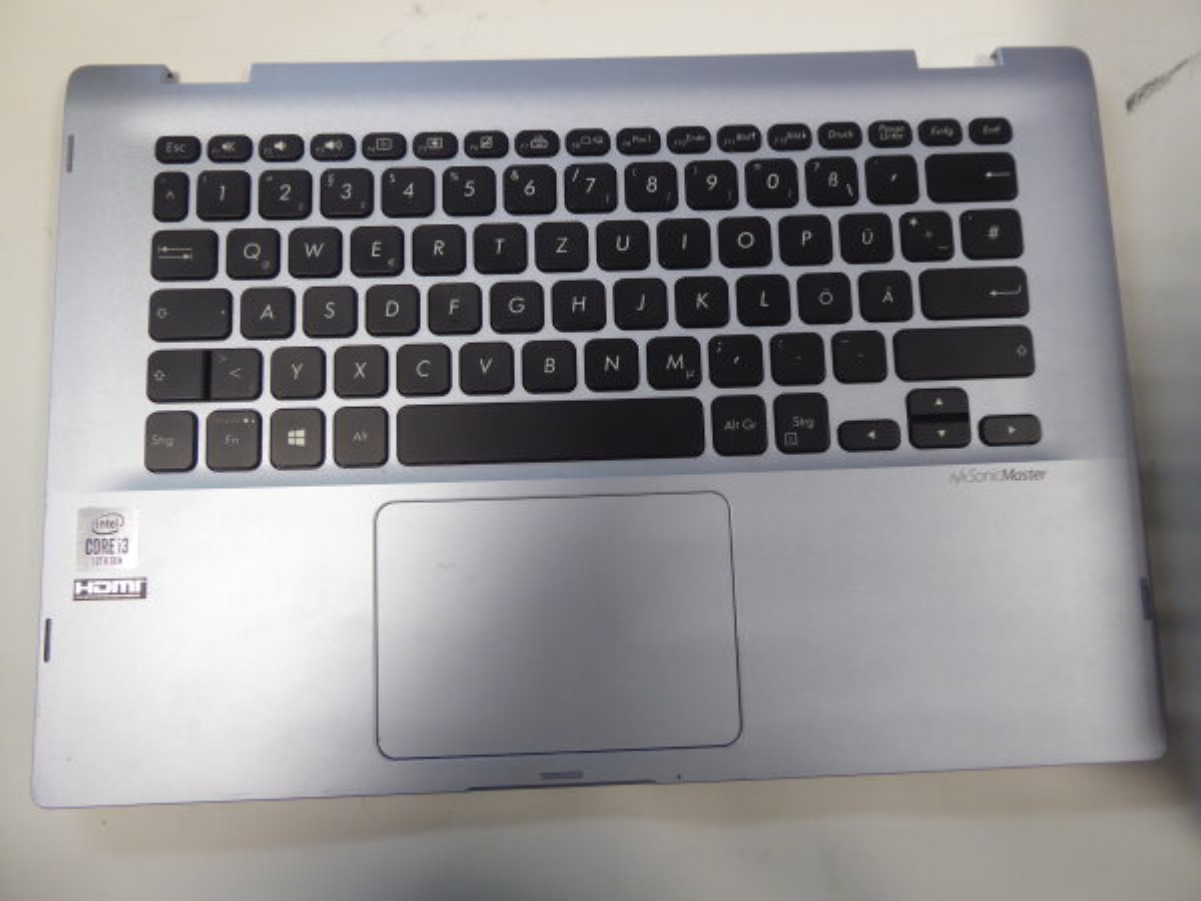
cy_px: 450
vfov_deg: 54.9
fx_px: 867
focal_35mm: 25
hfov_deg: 69.4
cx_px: 600
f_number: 3.3
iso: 320
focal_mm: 4.3
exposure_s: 1/60
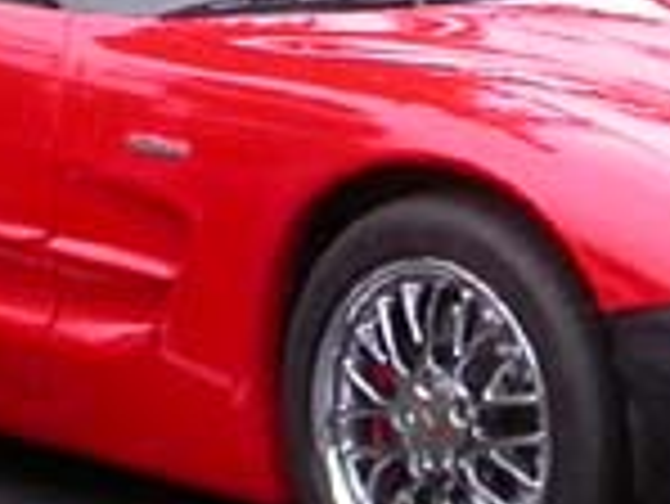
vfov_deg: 5.6
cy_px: -356
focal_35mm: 261
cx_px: 598
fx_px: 5056
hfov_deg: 7.6
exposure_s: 1/80.9
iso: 100
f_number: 3.7
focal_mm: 7.85
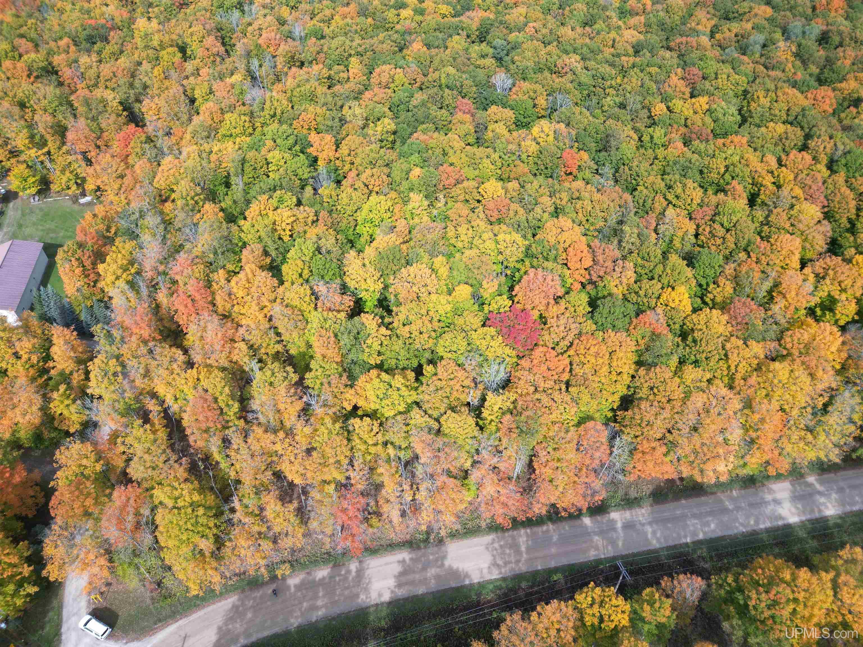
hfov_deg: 71.6
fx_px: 598
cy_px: 324
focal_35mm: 24
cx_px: 432
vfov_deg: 56.8
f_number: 1.7
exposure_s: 1/1000
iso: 100
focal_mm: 6.72
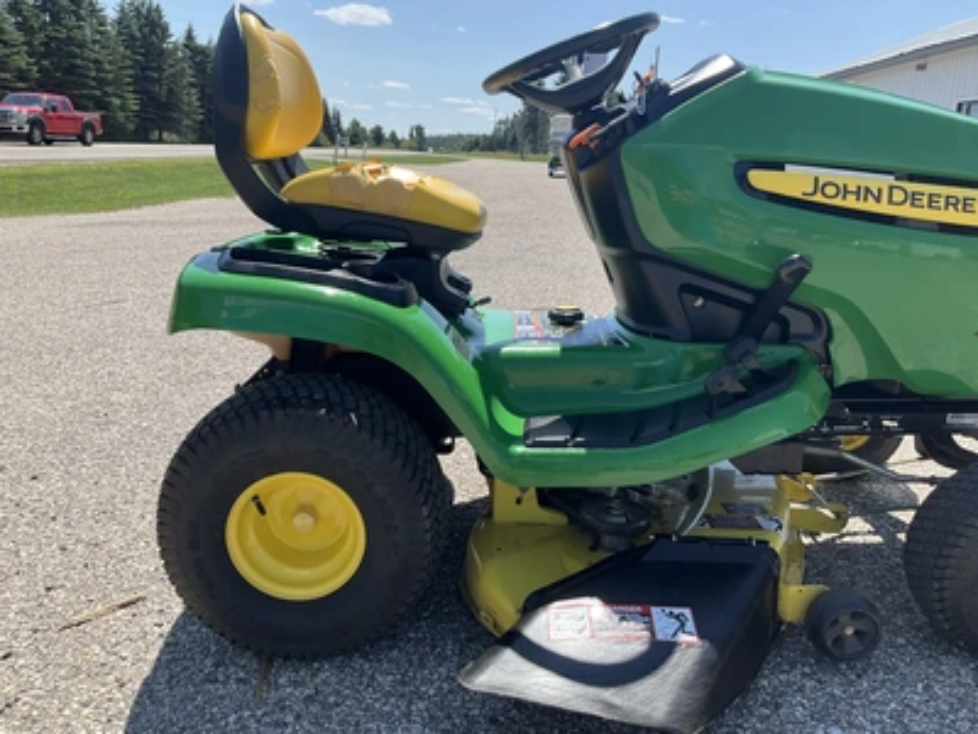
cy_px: 367
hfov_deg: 61.7
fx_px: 819
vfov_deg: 48.2
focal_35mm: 29
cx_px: 489
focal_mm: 3
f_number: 1.8
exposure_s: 1/1121
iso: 25
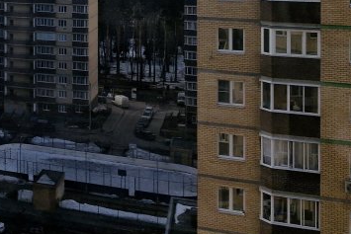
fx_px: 673
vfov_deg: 18.4
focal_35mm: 69
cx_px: -77
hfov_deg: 25.9
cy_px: -69
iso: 50
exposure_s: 1/5000
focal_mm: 5.54
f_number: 1.8
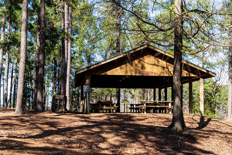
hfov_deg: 35.6
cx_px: 116
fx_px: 361
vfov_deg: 24.2
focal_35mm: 56
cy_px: 78
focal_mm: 56
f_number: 7.1
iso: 200
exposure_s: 1/200
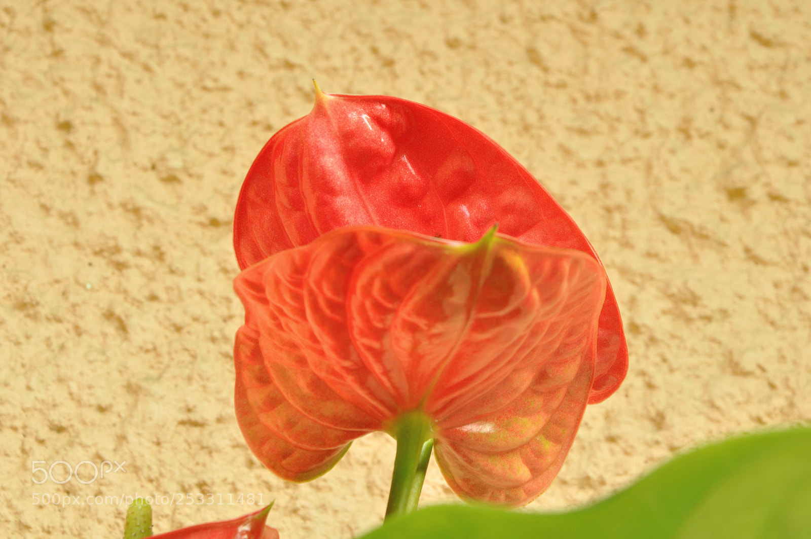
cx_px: 406
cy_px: 270
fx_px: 3105
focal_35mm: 138
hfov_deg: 14.9
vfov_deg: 9.9
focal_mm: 92
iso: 400
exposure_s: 1/13
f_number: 16
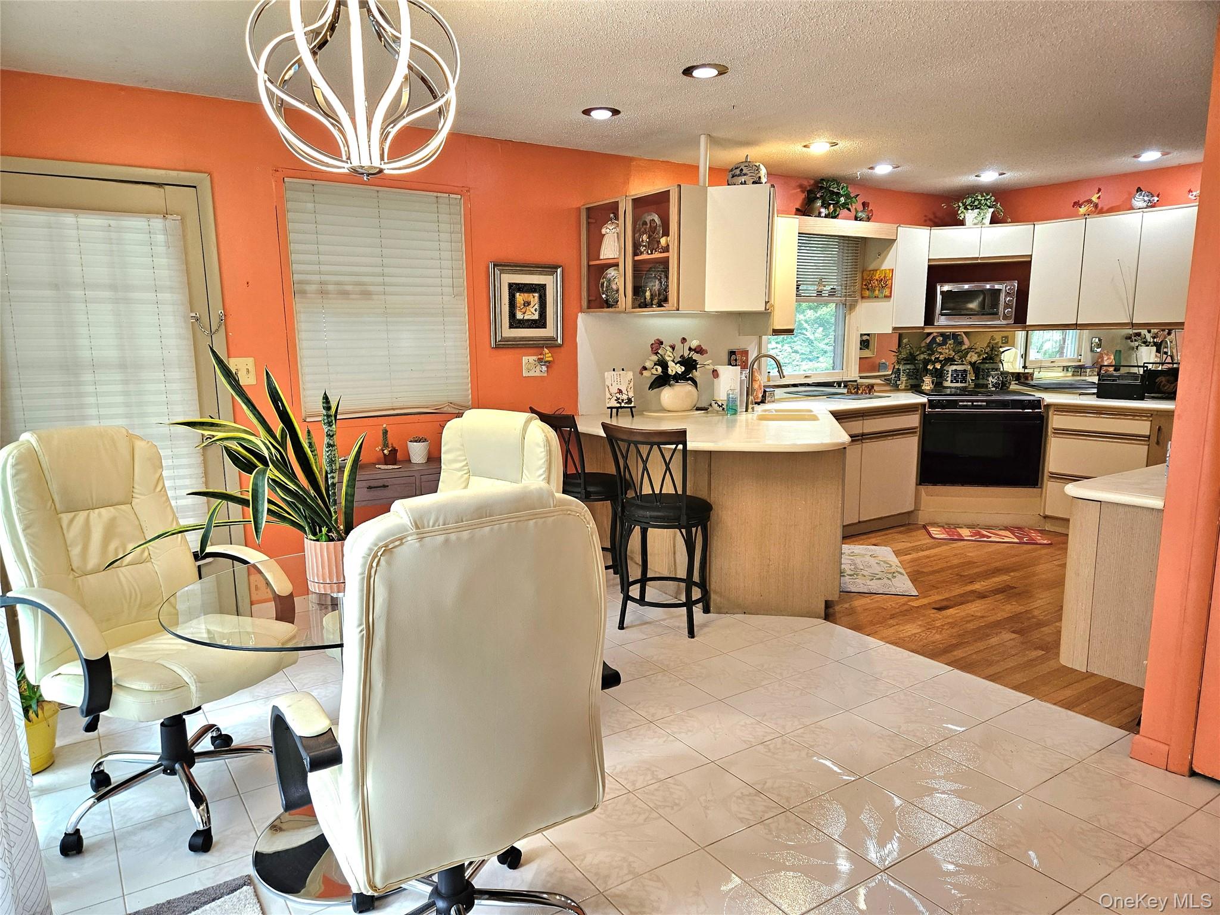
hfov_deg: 73.9
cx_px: 610
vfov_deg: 58.9
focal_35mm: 23
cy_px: 458
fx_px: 811
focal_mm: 5.4
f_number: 1.8
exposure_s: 1/120
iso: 200
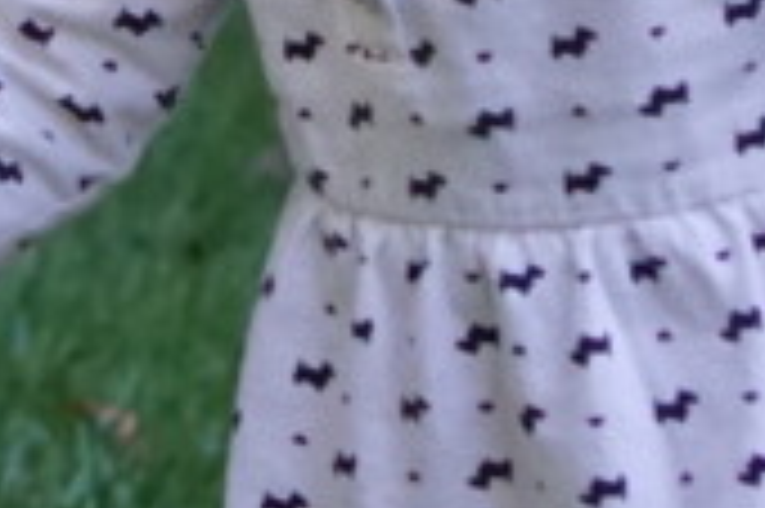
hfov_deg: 5.3
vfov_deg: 3.7
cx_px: -1287
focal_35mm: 371
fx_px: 7866
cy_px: -598
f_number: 2.8
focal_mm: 35
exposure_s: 1/1250
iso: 2000
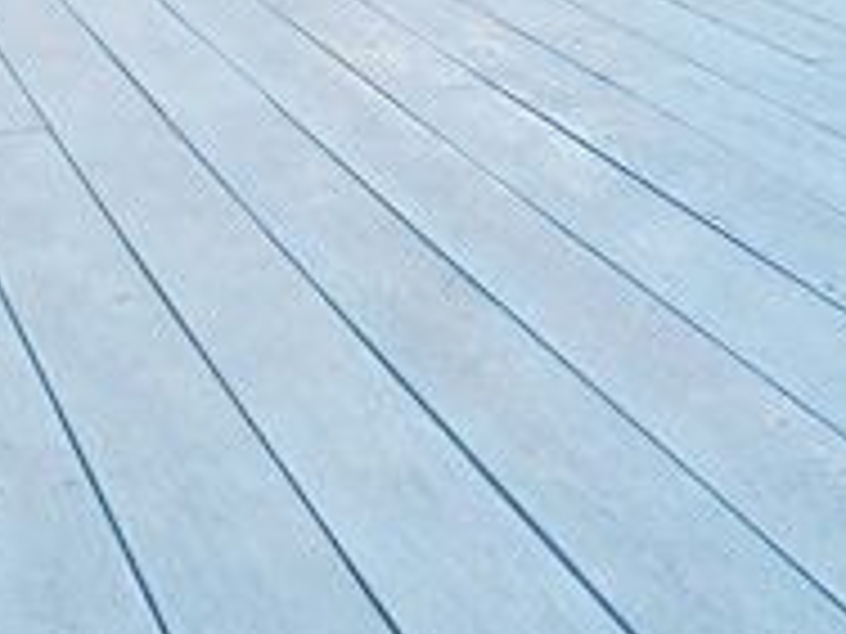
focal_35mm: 85
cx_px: 76
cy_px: -151
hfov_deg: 22.4
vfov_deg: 16.6
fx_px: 2077
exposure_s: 1/40
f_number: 2.2
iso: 40
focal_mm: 4.12
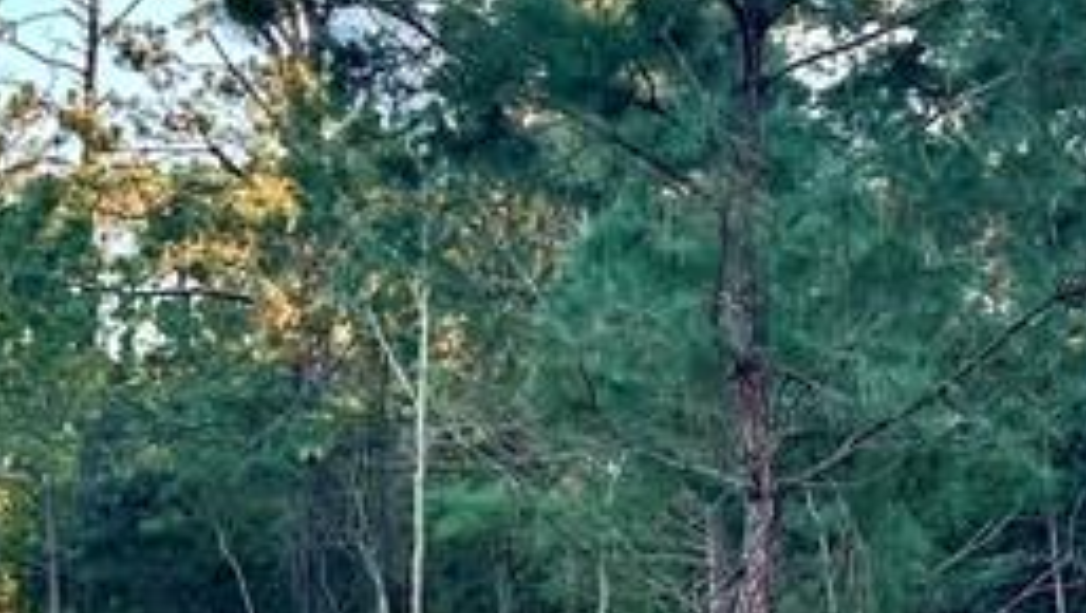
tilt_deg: -0.5
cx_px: 42
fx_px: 2997
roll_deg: +0.6
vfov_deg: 11.5
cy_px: 651
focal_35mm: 104
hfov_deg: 20.0
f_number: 1.78
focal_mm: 6.86
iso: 80
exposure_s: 1/441
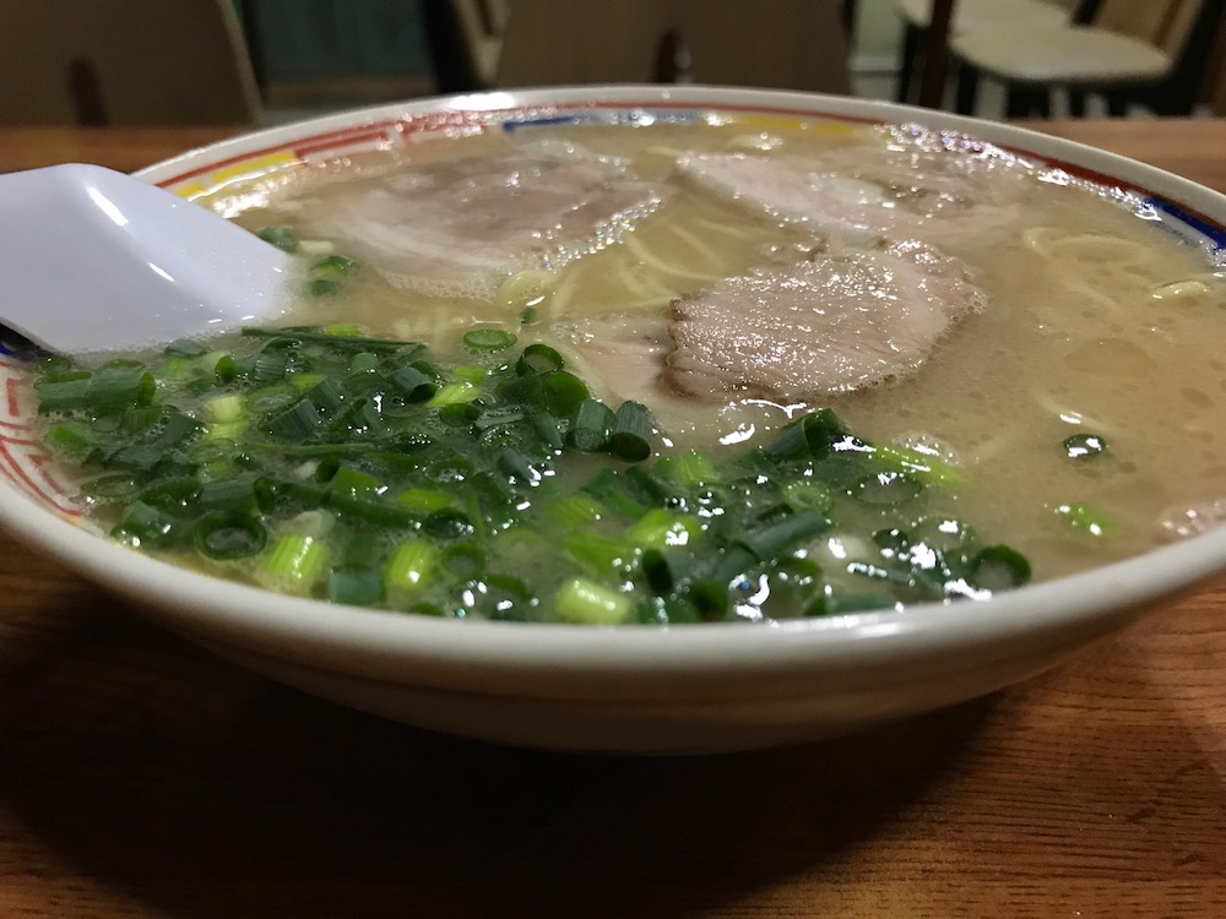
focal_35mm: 28
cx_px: 613
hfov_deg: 63.4
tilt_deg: -32.1
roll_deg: +0.9
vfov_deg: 49.7
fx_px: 992
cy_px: 460
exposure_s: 1/15
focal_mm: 3.99
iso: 80
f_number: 1.8
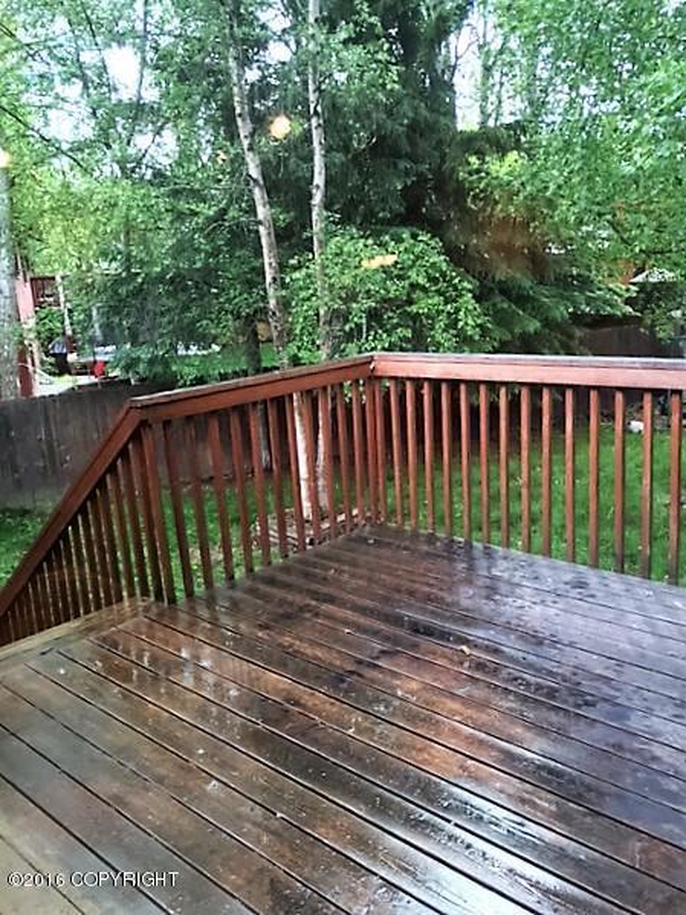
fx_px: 767
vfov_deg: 61.7
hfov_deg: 48.2
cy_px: 458
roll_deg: +1.5
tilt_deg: -12.7
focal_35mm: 29
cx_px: 343
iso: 32
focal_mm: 4.15
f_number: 2.2
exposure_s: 1/40
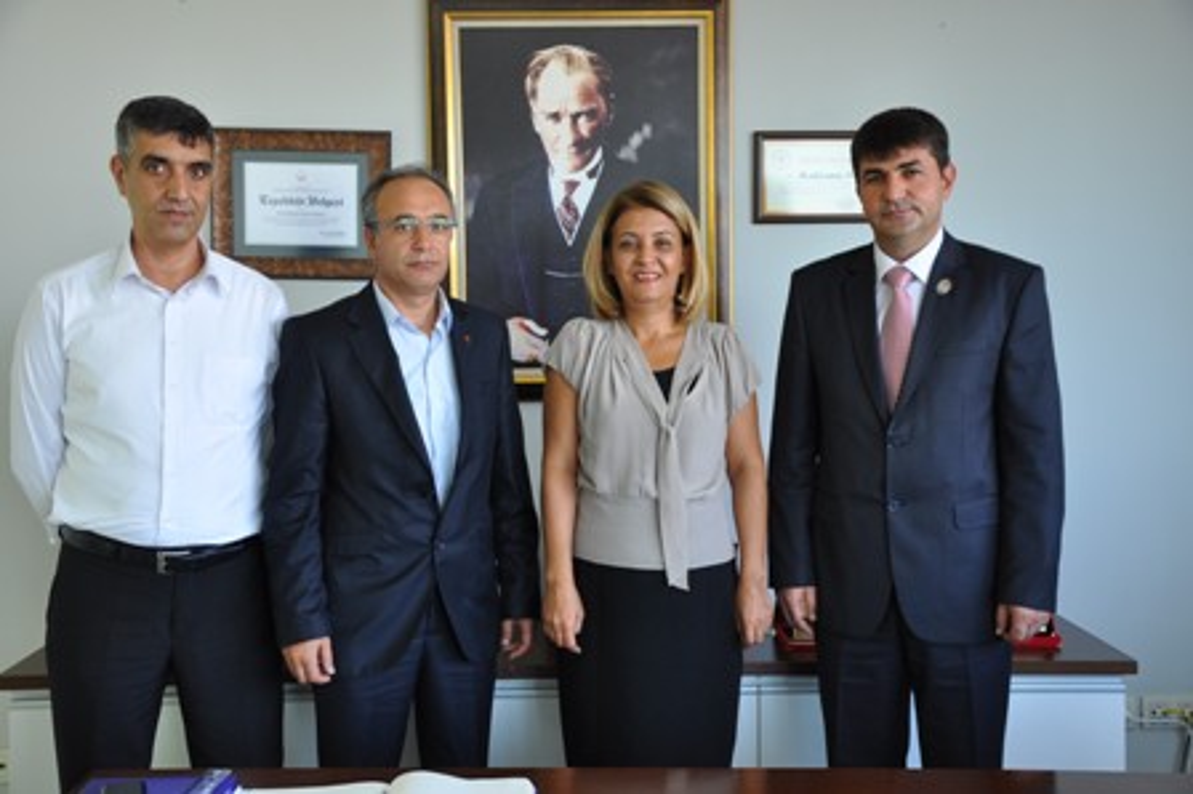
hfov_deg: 43.6
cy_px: 397
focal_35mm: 45
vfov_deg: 29.8
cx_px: 596
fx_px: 1490
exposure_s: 1/20
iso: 400
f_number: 4.5
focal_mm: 30
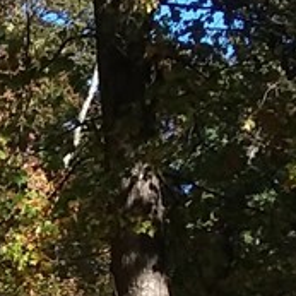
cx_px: -351
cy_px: 441
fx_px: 1470
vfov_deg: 11.1
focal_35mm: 152
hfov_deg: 10.3
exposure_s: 1/583
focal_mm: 2.47
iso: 40
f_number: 1.9
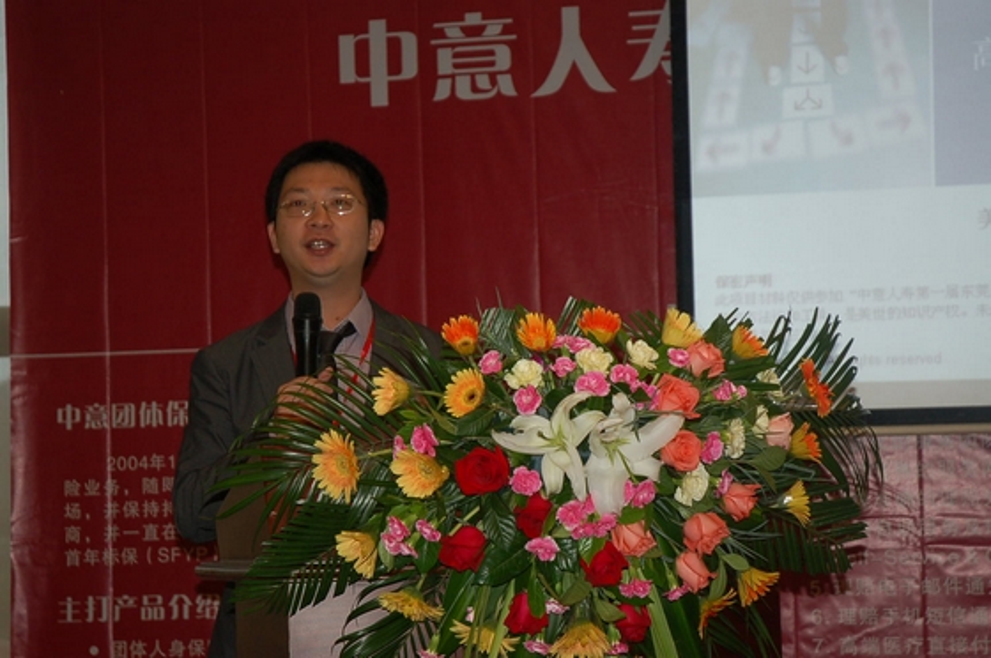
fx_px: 2268
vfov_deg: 16.5
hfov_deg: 24.6
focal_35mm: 82
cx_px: 496
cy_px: 329
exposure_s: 1/60
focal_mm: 55
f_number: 4.5
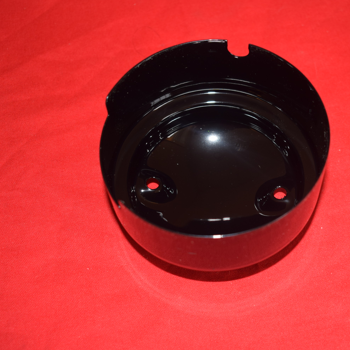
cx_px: 245
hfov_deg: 28.5
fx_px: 682
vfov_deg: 28.8
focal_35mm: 60
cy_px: 174
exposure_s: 1/40
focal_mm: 31
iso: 320
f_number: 5
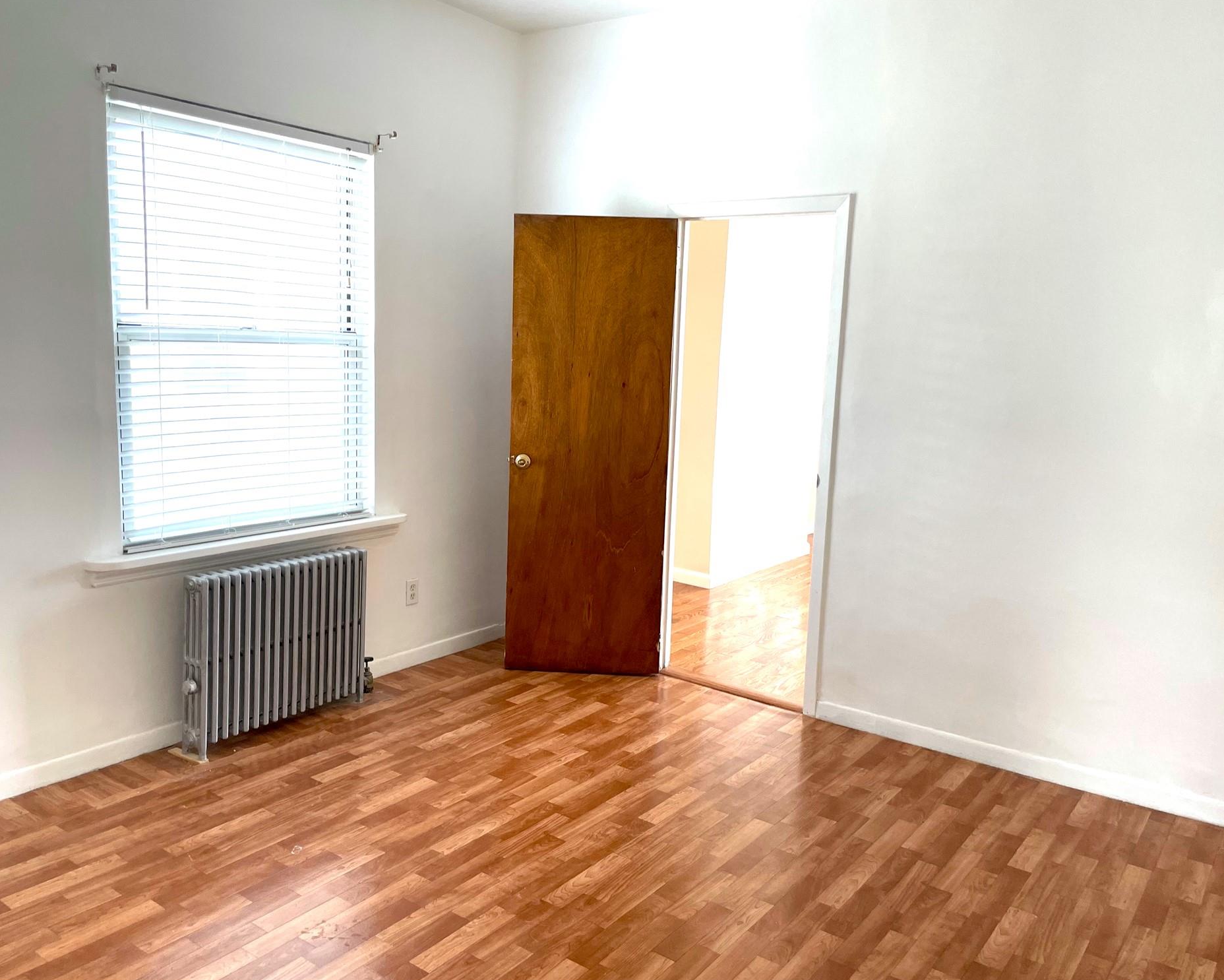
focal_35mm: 28
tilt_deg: -7.4
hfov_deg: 62.2
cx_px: 590
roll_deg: -2.2
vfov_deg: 51.5
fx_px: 1014
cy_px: 504
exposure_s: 1/121
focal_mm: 4.2
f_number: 1.6
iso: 100
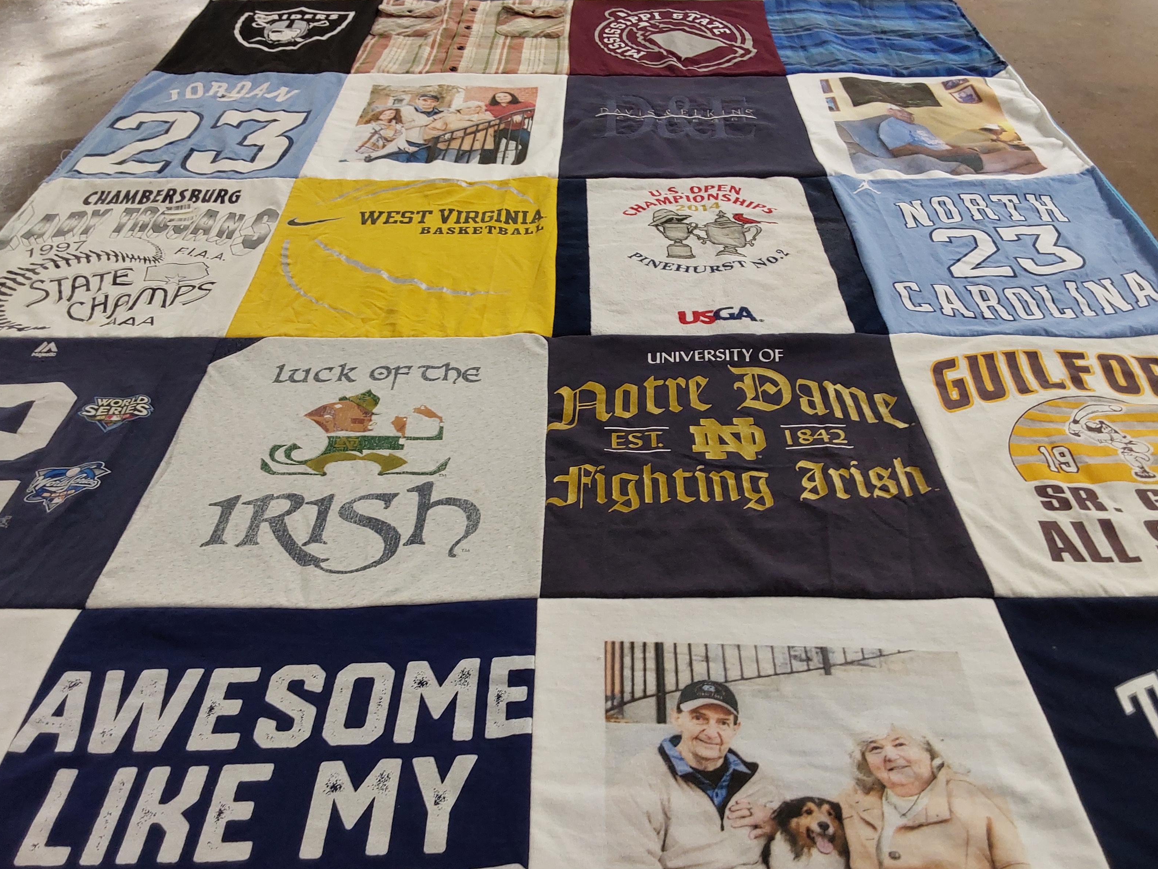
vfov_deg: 48.2
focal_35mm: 29
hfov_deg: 61.7
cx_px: 585
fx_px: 970
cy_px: 447
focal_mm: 2.91
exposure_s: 1/60
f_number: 1.9
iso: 80
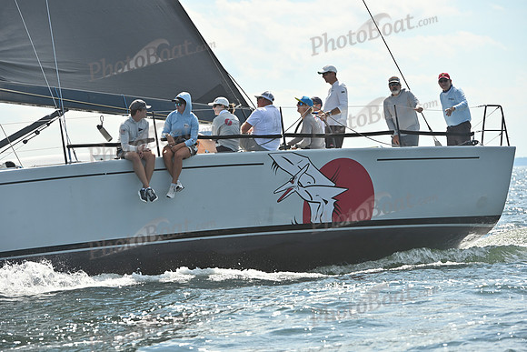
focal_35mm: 175
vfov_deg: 7.9
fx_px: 2562
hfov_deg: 11.7
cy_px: 176
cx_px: 264
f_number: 9
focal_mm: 175
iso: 250
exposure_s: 1/1000
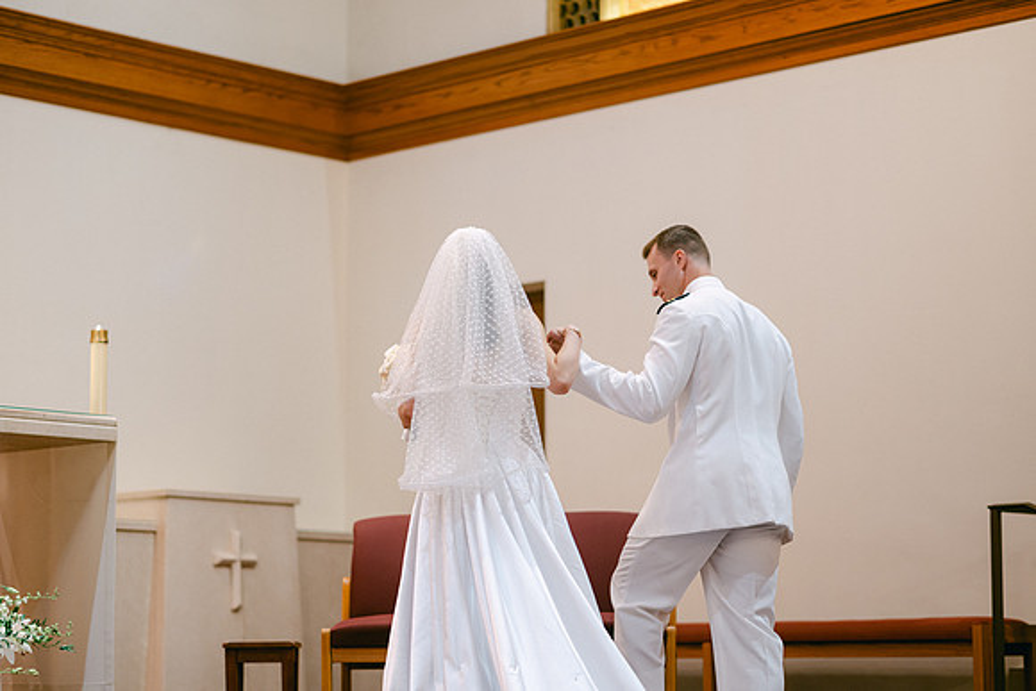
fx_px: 2447
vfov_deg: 16.1
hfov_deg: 23.9
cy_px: 346
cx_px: 518
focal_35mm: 85
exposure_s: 1/125
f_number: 1.8
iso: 400
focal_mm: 85
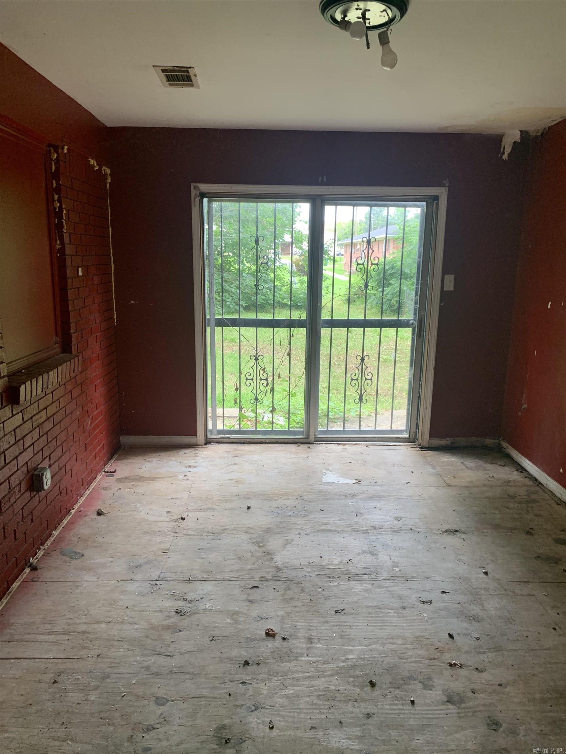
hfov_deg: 53.1
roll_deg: -1.4
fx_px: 567
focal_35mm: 26
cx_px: 283
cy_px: 377
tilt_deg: -11.6
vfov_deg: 67.3
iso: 100
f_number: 1.8
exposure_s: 1/104
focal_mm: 4.25
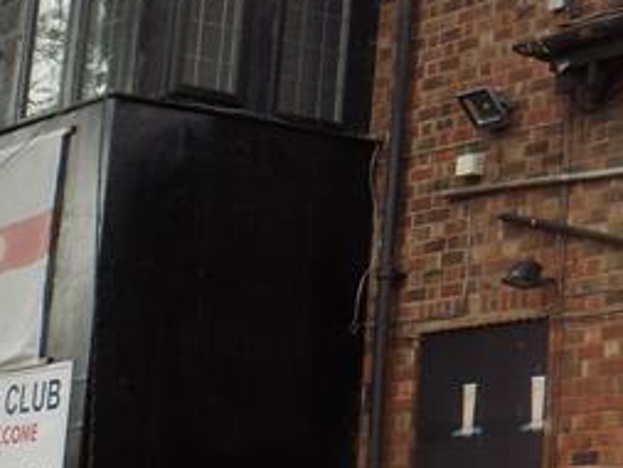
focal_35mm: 117
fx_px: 2107
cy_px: 32
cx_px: 845
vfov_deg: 12.6
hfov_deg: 15.8
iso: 80
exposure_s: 1/100
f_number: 3.5
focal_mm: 6.6
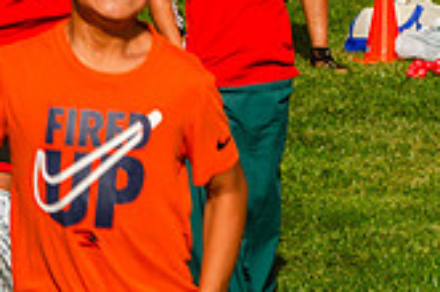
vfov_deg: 3.6
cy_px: -56
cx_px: 241
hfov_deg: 5.5
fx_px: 4611
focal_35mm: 378
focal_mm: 72
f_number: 9
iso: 100
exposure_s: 1/320
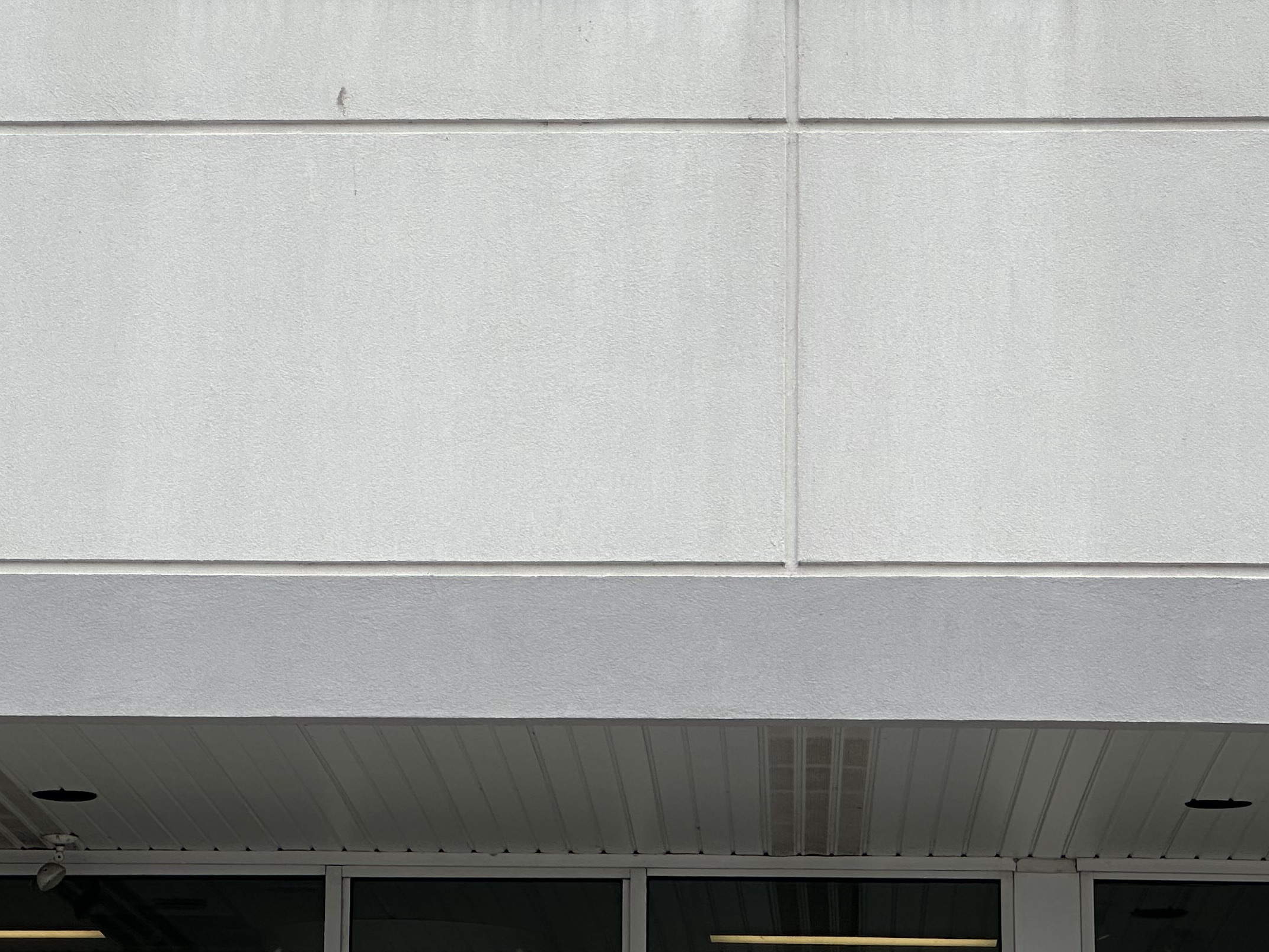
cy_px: 134
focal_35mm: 145
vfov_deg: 10.2
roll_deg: -0.8
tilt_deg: +13.4
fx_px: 5316
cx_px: 493
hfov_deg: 13.6
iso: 32
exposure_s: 1/657
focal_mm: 9
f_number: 2.8
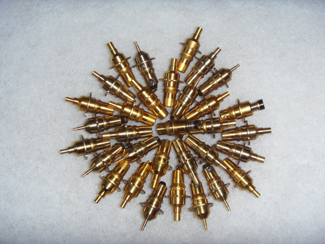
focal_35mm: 39
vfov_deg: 36.8
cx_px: 162
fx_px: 366
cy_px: 122
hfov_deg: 47.8
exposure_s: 1/45
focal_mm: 6.6
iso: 100
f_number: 3.5
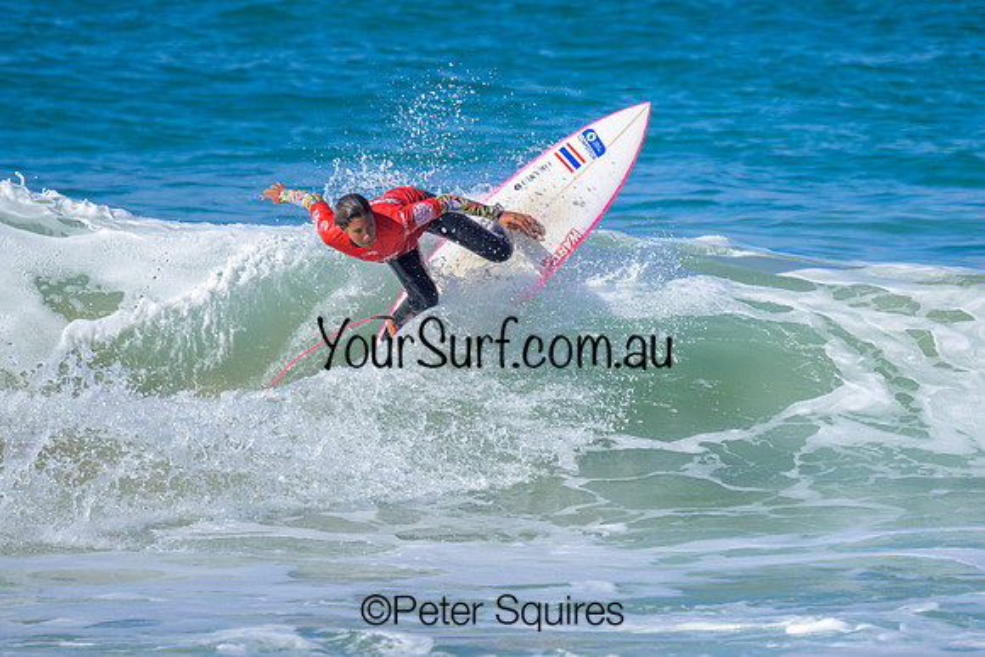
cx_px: 528
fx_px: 30059
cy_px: 253
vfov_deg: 1.3
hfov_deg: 1.9
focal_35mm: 1098
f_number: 6.3
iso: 360
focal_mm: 800
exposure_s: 1/2000
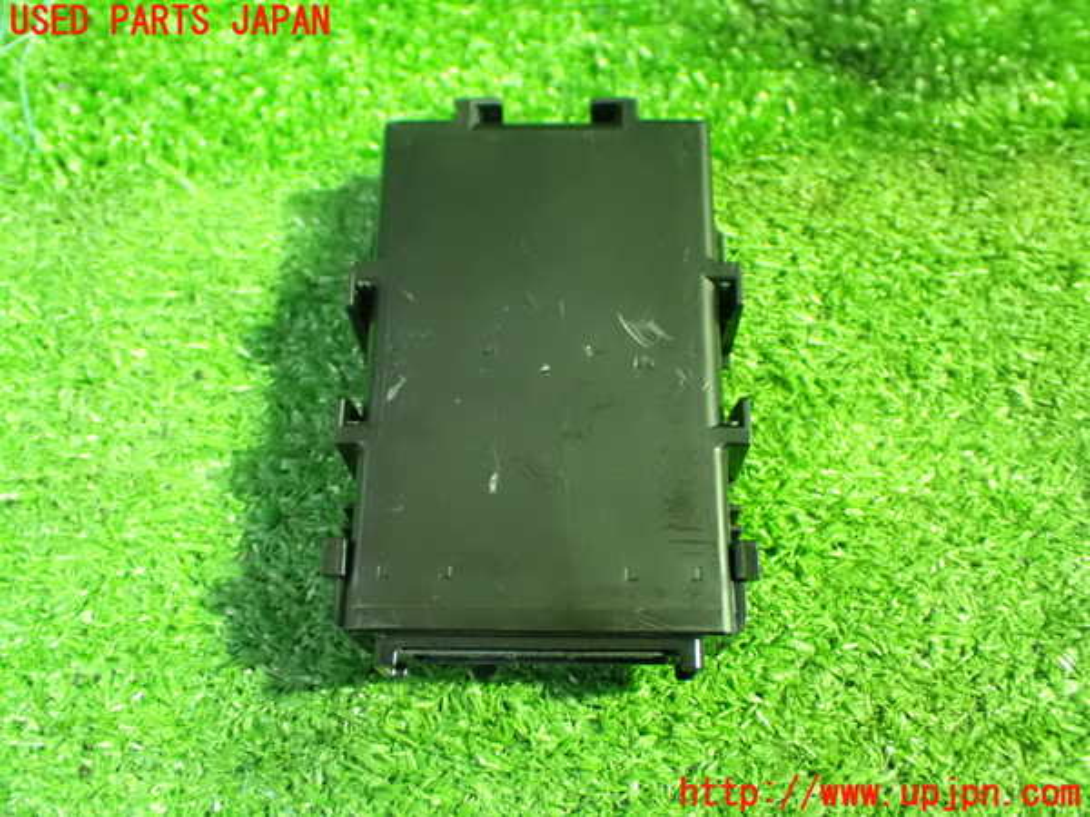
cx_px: 545
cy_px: 408
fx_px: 1134
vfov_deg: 39.7
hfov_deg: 51.4
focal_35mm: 36
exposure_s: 1/20
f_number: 2.5
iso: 1600
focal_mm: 6.37
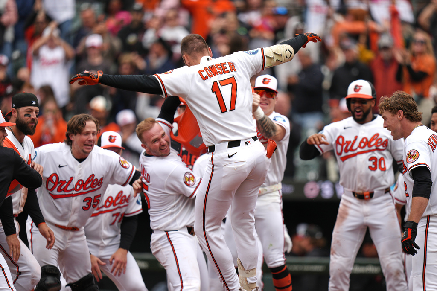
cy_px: 146
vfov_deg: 3.4
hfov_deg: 5.2
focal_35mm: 400
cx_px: 218
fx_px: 4854
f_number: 2.8
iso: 160
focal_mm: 400
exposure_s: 1/3200
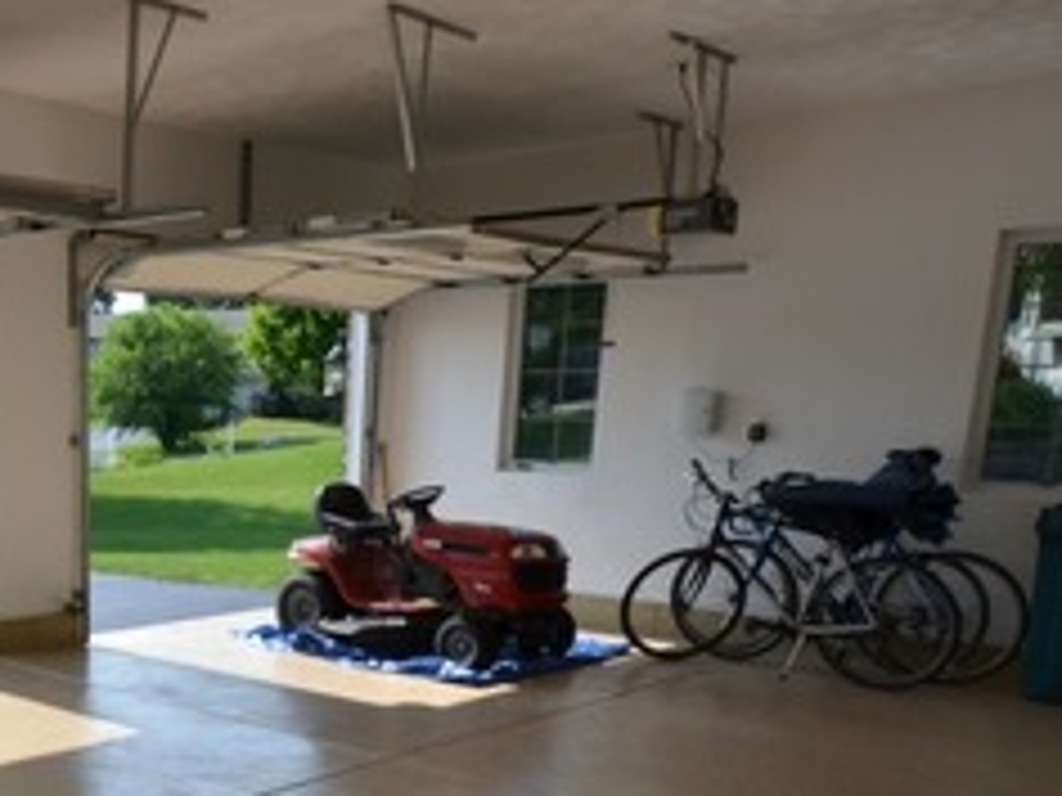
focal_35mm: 39
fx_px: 1196
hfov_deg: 44.0
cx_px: 126
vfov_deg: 35.1
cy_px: 688
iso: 140
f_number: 8
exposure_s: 1/250
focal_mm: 10
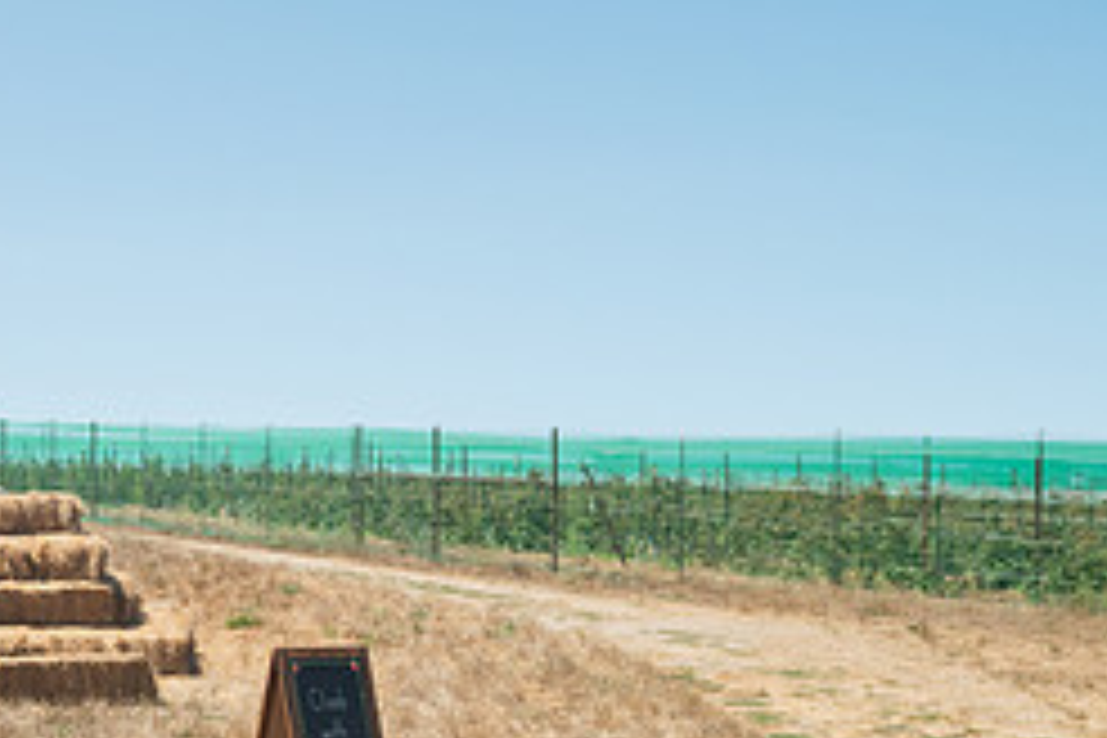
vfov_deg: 19.8
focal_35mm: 66
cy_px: 794
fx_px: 2029
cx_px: 54
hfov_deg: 28.9
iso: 500
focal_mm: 28
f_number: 4
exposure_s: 1/4000
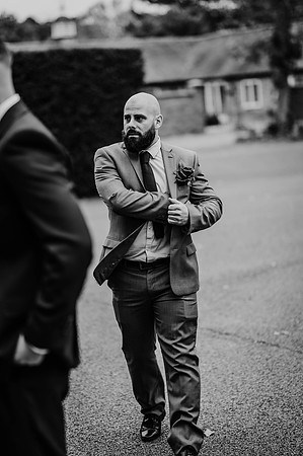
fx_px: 1076
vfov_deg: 23.9
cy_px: 228
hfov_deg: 16.0
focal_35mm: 85
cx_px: 152
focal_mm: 85
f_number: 1.8
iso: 100
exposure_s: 1/400
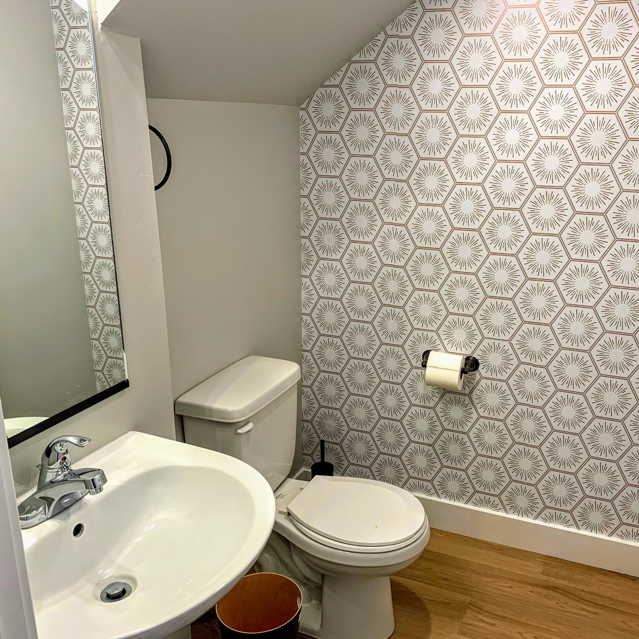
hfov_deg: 52.3
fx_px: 647
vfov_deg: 52.5
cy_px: 320
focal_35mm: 31
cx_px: 371
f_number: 1.8
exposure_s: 1/60
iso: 80
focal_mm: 4.25
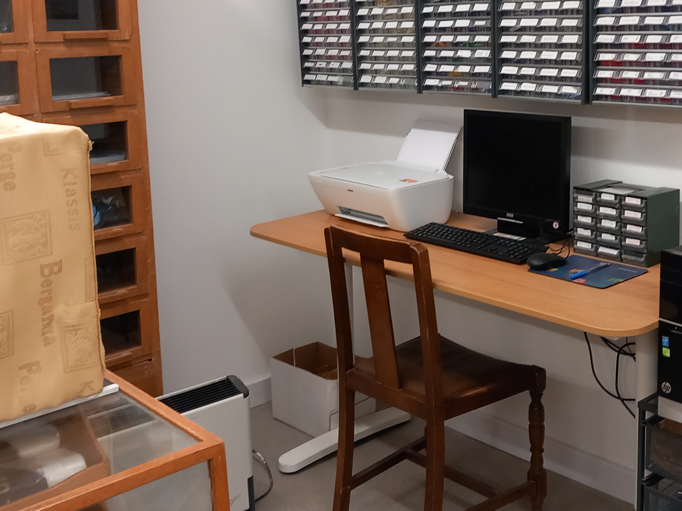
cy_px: 157
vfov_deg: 30.6
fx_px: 926
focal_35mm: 47
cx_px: 419
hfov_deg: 40.2
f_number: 1.8
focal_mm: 4
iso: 125
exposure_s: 1/50
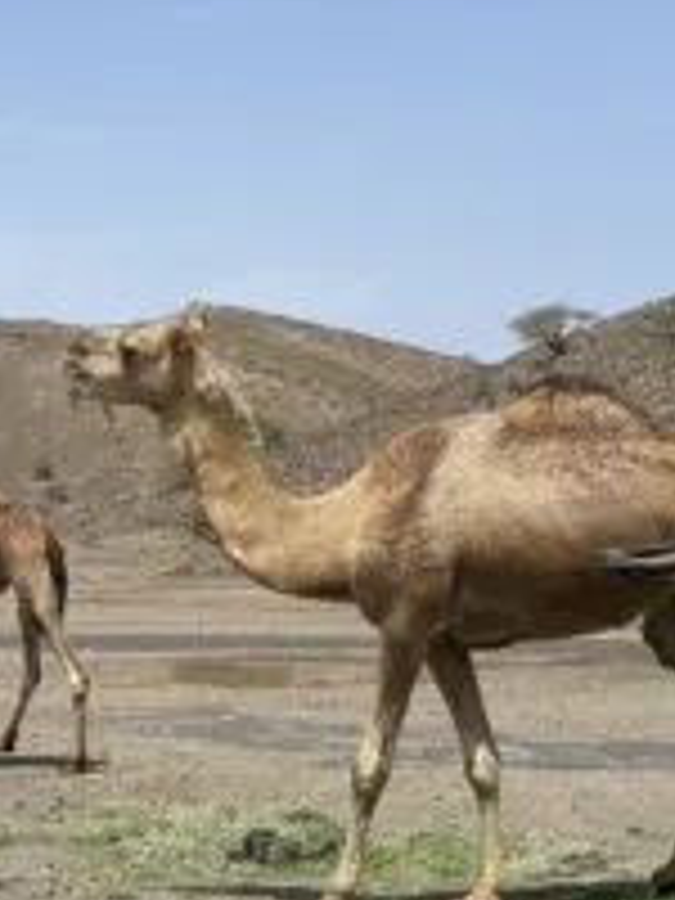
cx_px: 418
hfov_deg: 14.2
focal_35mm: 104
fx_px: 2704
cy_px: 612
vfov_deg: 18.8
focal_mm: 6
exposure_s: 1/2398
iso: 25
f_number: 2
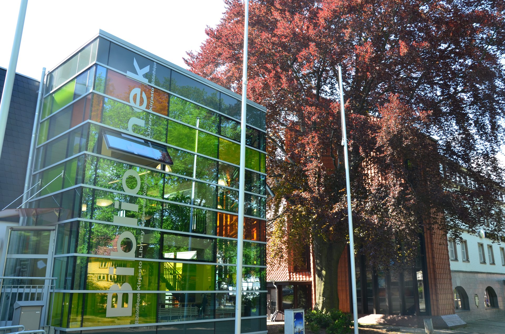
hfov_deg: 59.6
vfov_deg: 41.5
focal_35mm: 32
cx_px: 252
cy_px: 167
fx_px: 441
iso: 200
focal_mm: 21
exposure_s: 1/60
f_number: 10
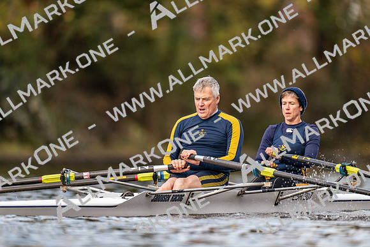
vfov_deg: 2.3
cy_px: 124
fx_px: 6168
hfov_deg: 3.4
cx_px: 185
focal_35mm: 600
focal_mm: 600
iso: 1400
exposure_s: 1/2500
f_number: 4
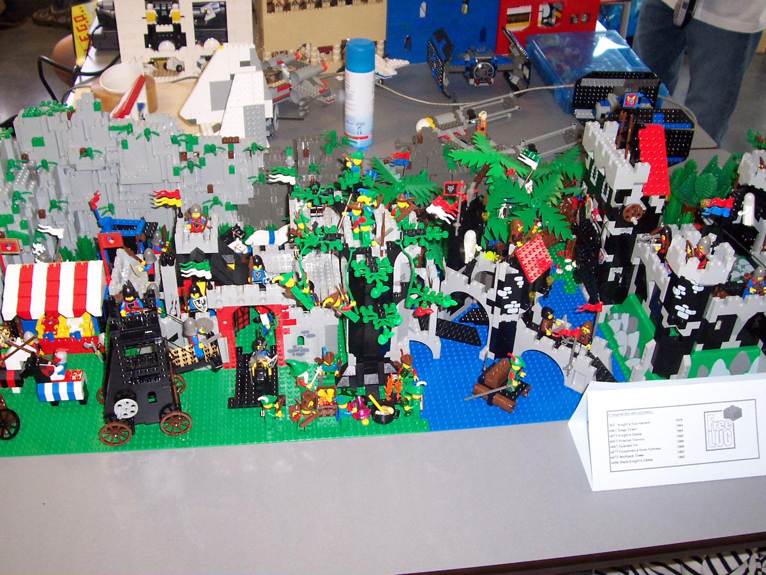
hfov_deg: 50.1
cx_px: 383
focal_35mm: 37
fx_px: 819
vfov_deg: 38.7
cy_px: 288
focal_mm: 5.6
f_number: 2.8
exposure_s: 1/60
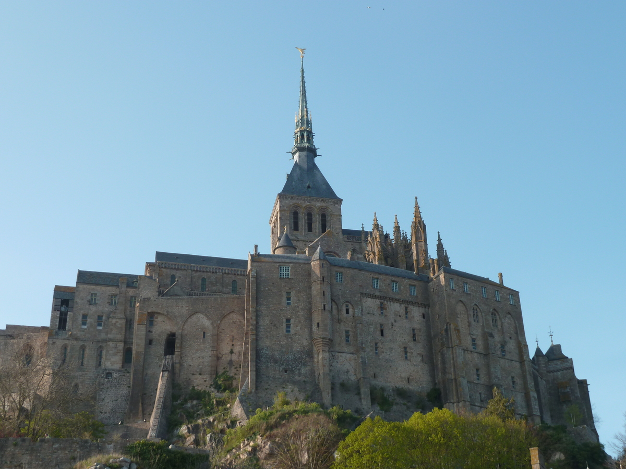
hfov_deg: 34.9
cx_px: 313
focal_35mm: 55
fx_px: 995
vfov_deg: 26.6
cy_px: 234
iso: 80
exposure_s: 1/320
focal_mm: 9.1
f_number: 3.9
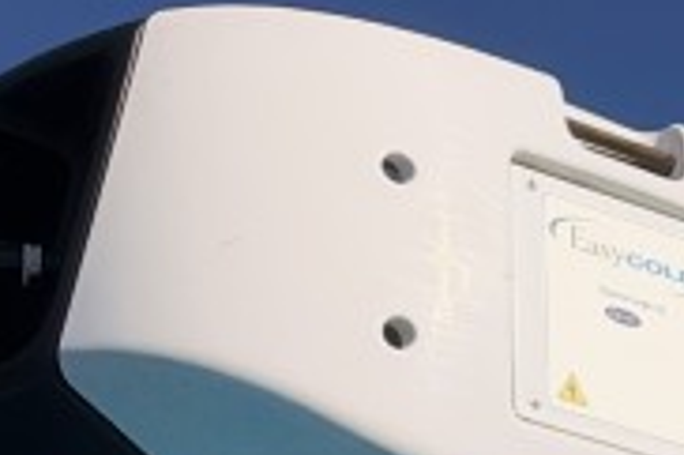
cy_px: 1760
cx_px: 654
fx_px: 3759
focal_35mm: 198
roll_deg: +1.7
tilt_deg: +8.6
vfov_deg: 5.9
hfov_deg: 10.3
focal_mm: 6.93
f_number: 1.8
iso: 64
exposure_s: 1/11364
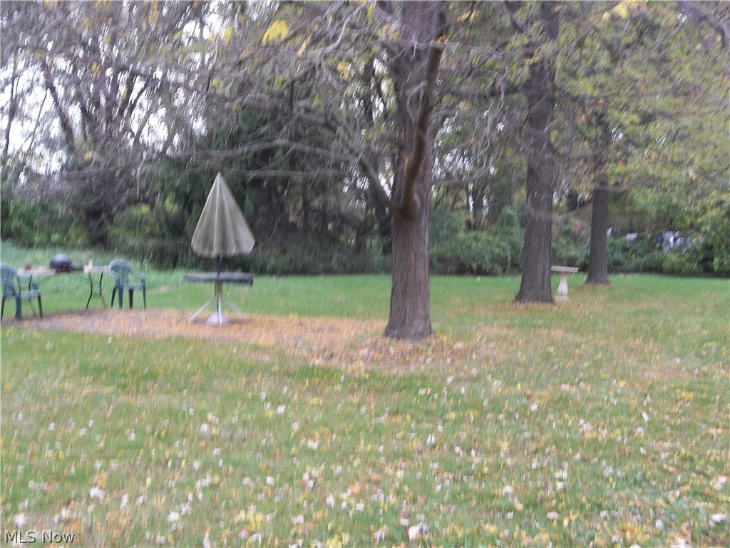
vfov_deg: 38.7
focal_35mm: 37
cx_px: 365
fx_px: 780
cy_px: 274
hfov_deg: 50.1
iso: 160
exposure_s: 1/50
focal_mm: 6.6
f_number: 4
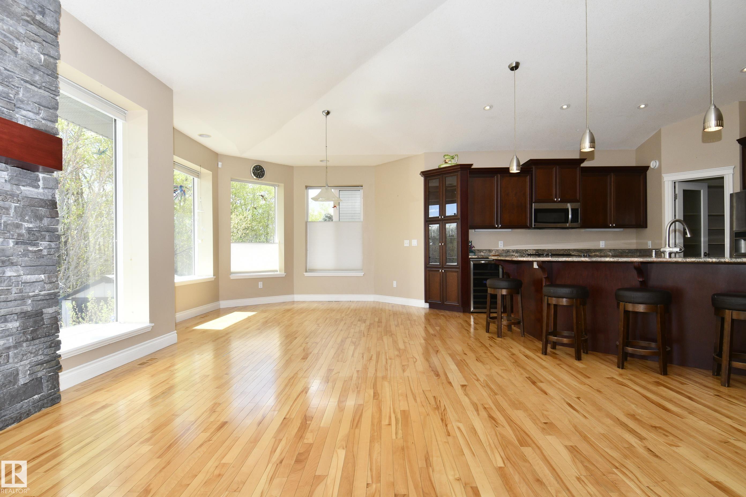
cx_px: 373
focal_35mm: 18
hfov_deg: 90.0
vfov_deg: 67.4
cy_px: 248
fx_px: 373
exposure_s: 1/250
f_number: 8
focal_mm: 12
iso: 400
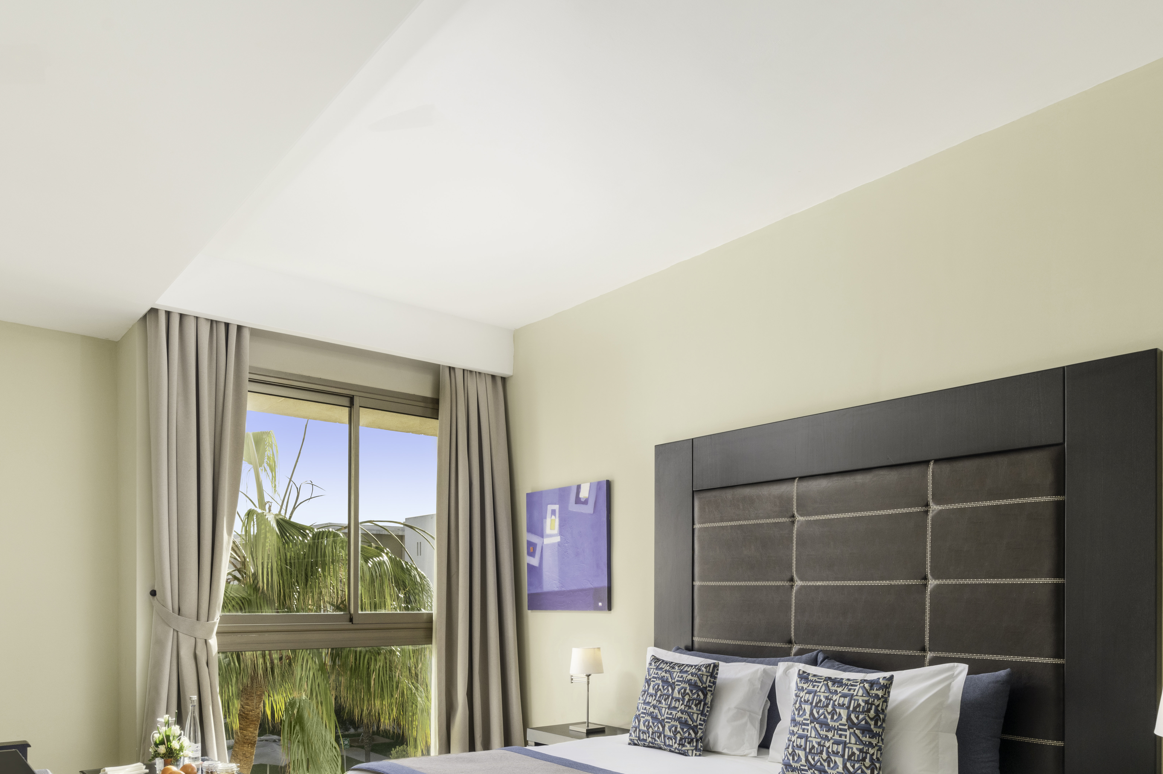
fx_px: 807
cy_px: 586
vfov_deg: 49.1
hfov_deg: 71.5
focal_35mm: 25
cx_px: 557
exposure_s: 1/125
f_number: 11
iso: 400
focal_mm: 16
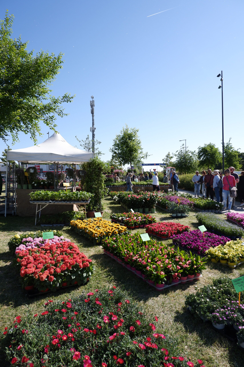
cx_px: 122
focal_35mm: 23
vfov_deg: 76.1
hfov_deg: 55.1
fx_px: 234
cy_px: 184
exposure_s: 1/680
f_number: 5.6
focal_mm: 15
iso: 200
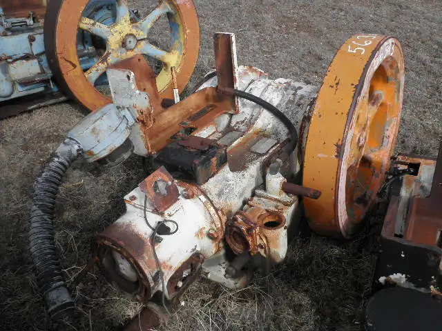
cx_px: 221
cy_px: 166
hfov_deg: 52.6
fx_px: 447
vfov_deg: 40.7
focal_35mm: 35
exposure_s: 1/100
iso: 64
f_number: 9.1
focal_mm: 6.1
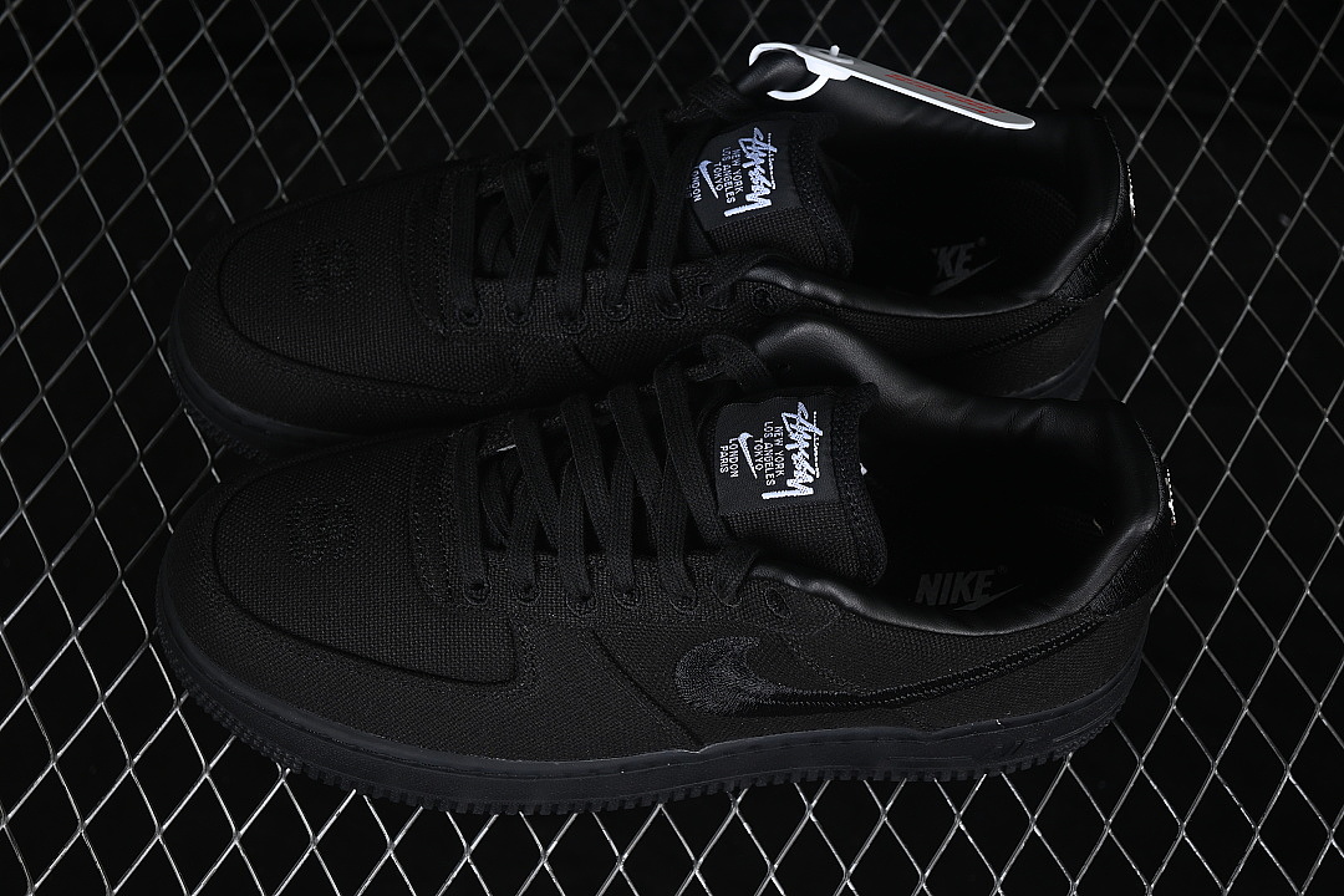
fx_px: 2800
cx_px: 672
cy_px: 448
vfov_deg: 18.2
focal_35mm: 75
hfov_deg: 27.0
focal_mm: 50
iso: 160
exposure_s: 1/50
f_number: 6.3
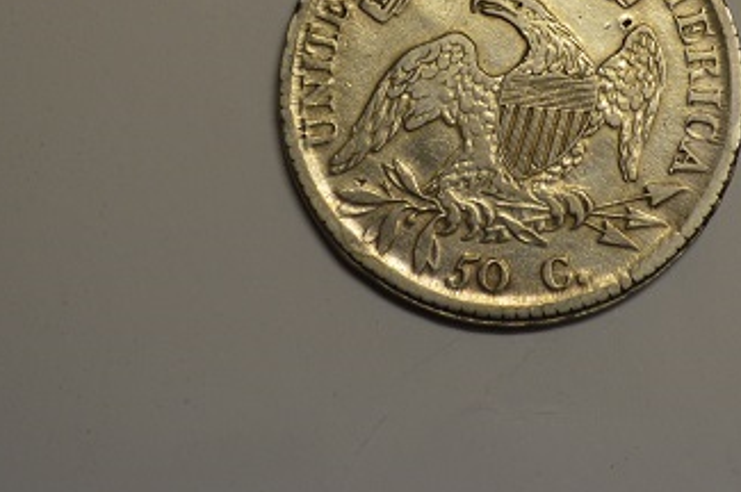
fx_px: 2262
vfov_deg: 12.4
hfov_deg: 18.5
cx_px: 529
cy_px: 136
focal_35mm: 110
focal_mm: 34
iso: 400
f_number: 5
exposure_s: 1/80
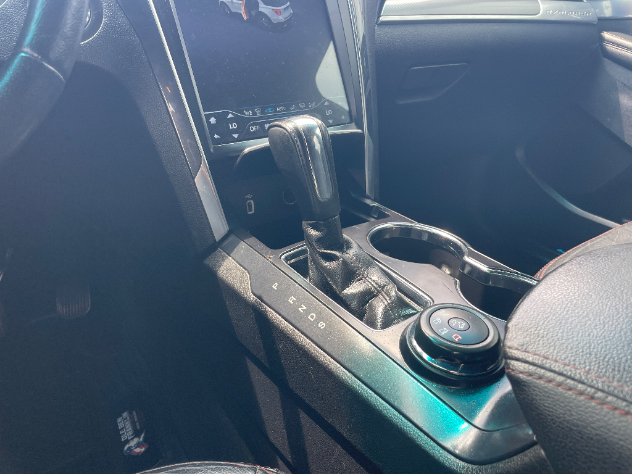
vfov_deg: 53.1
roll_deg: -1.8
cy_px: 237
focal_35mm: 26
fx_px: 475
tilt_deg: -28.3
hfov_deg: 67.3
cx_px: 316
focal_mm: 4.2
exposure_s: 1/121
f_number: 1.6
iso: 64
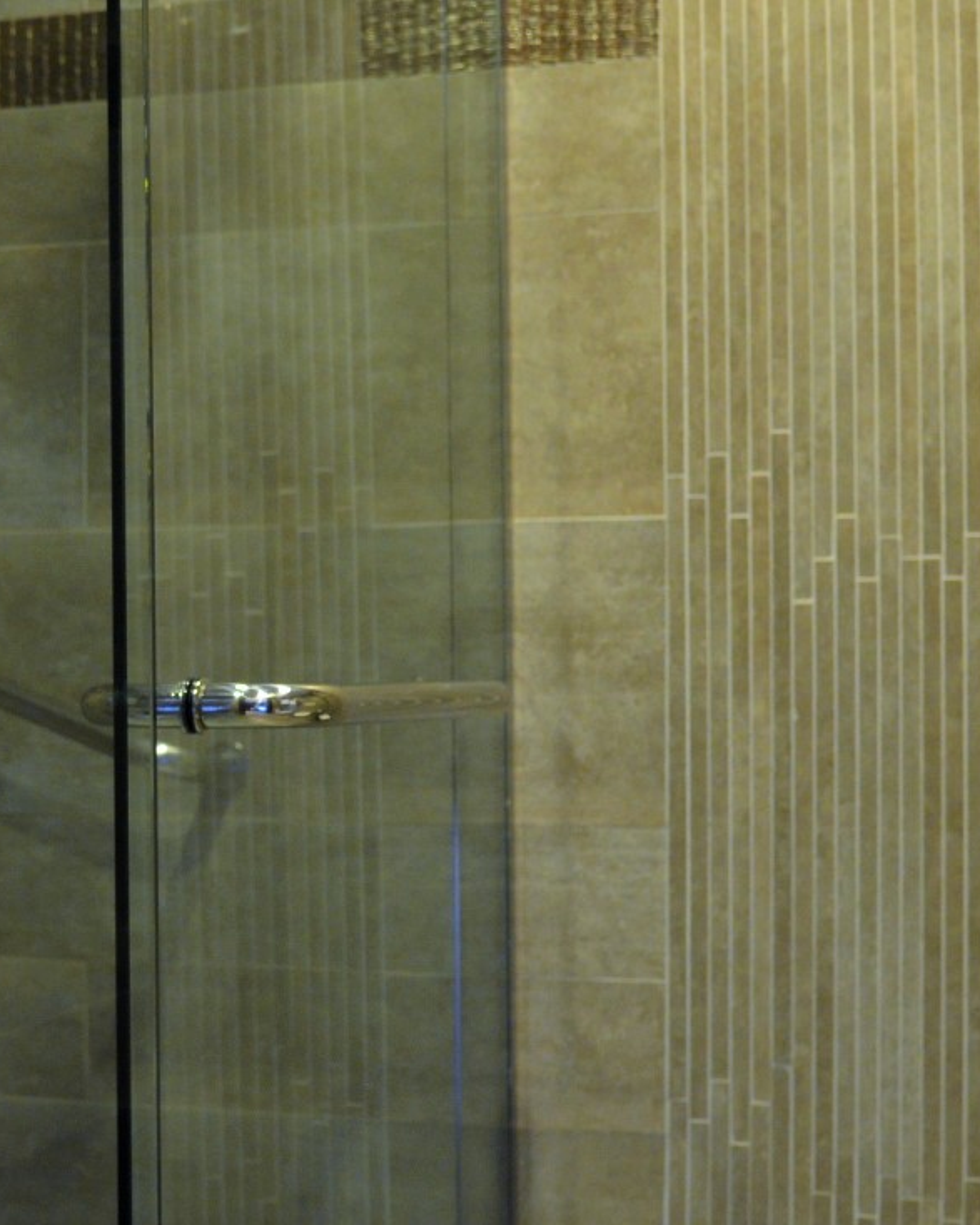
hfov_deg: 20.7
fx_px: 2611
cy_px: 638
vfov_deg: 26.4
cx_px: 43
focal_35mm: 72
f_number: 4
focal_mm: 24
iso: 1600
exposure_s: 1/20
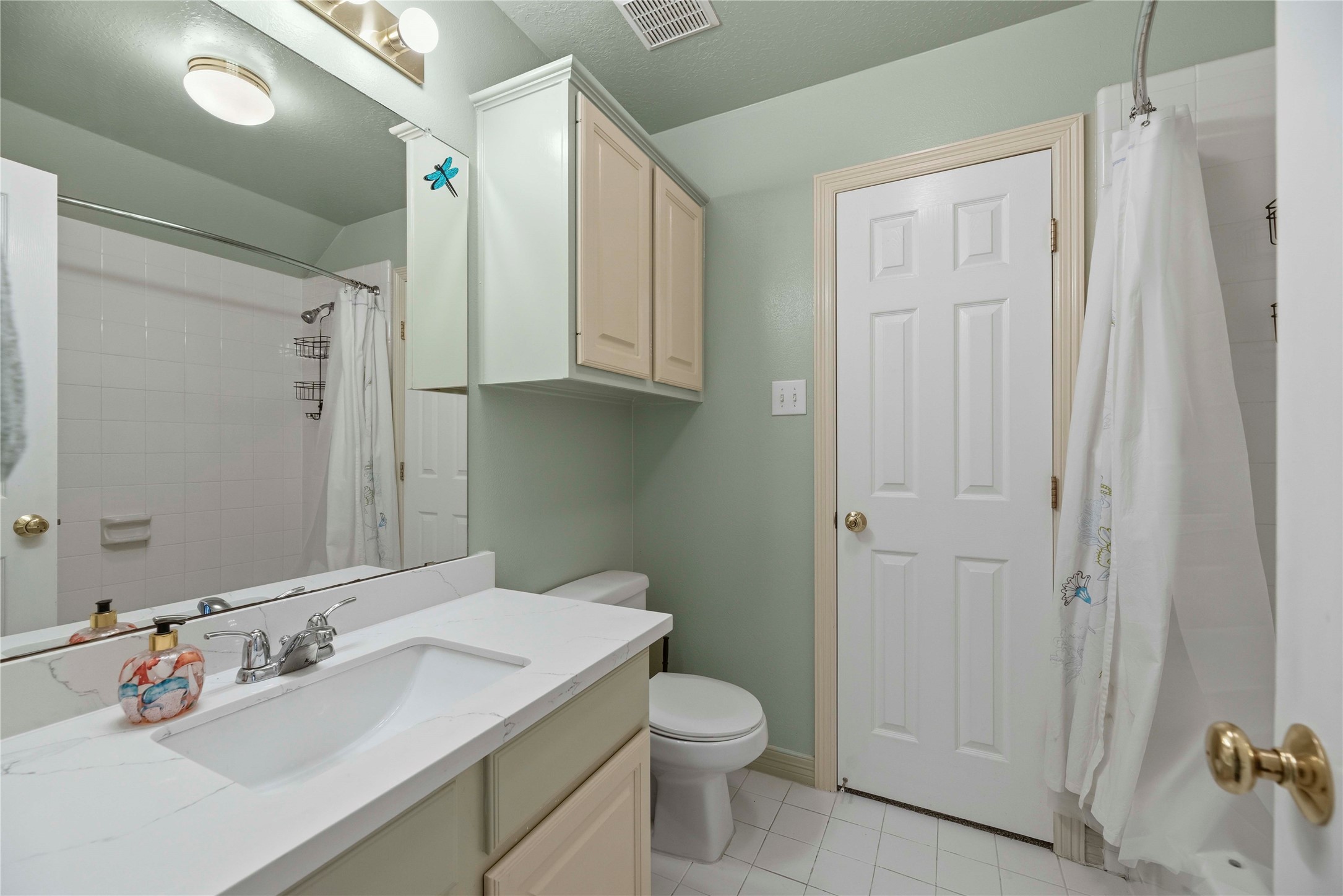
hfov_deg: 104.2
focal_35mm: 14
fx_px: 522
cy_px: 448
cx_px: 672
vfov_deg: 81.2
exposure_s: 1/320
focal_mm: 14
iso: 800
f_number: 8
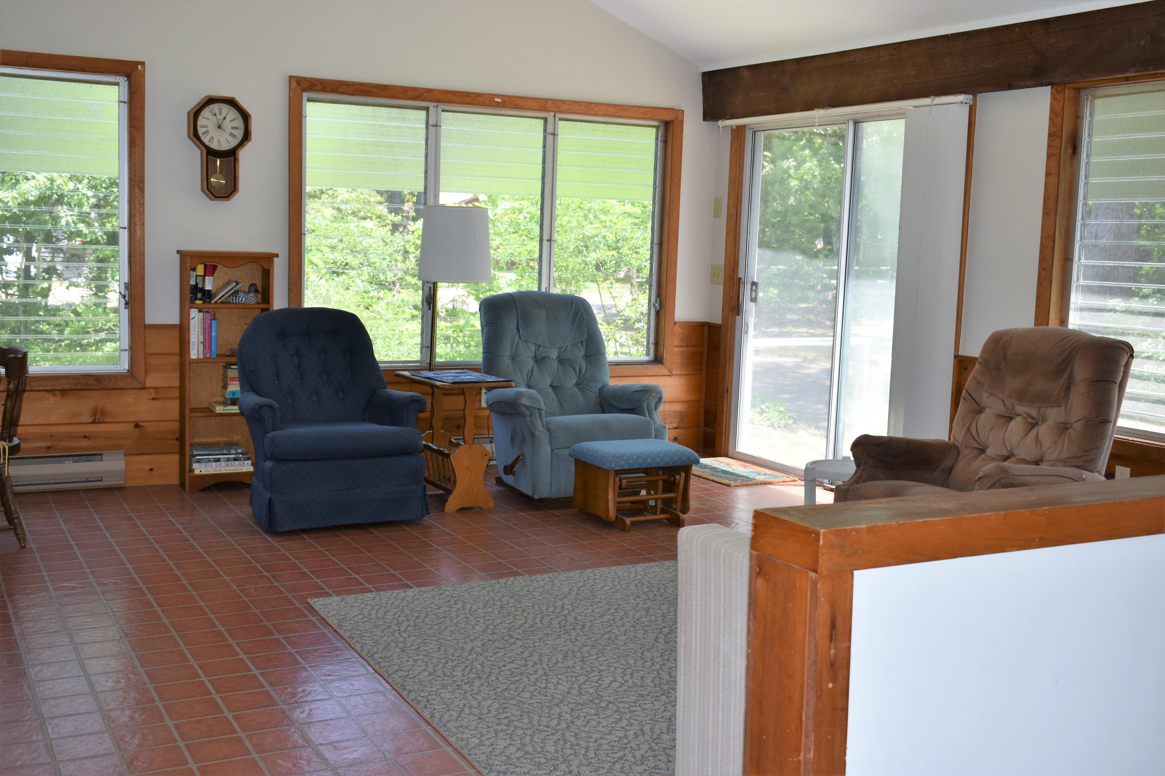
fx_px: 1262
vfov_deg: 34.2
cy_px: 388
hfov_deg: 49.6
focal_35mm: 39
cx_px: 582
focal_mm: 26
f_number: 5.6
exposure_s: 1/125
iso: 250
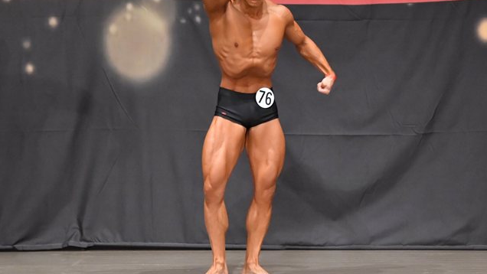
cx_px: 283
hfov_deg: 7.5
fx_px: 3707
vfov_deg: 4.2
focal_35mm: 287
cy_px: 142
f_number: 5.6
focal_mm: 150
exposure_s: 1/400
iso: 8000
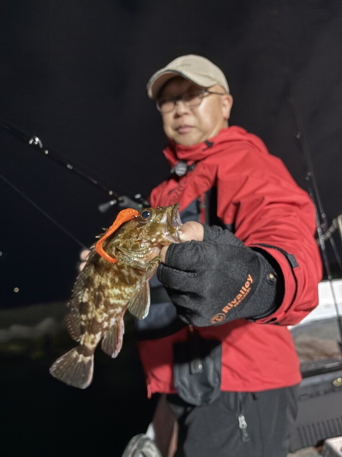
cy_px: 228
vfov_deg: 67.3
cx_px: 171
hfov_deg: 53.1
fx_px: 343
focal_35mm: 26
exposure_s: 1/19
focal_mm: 5.96
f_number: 1.6
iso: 1000
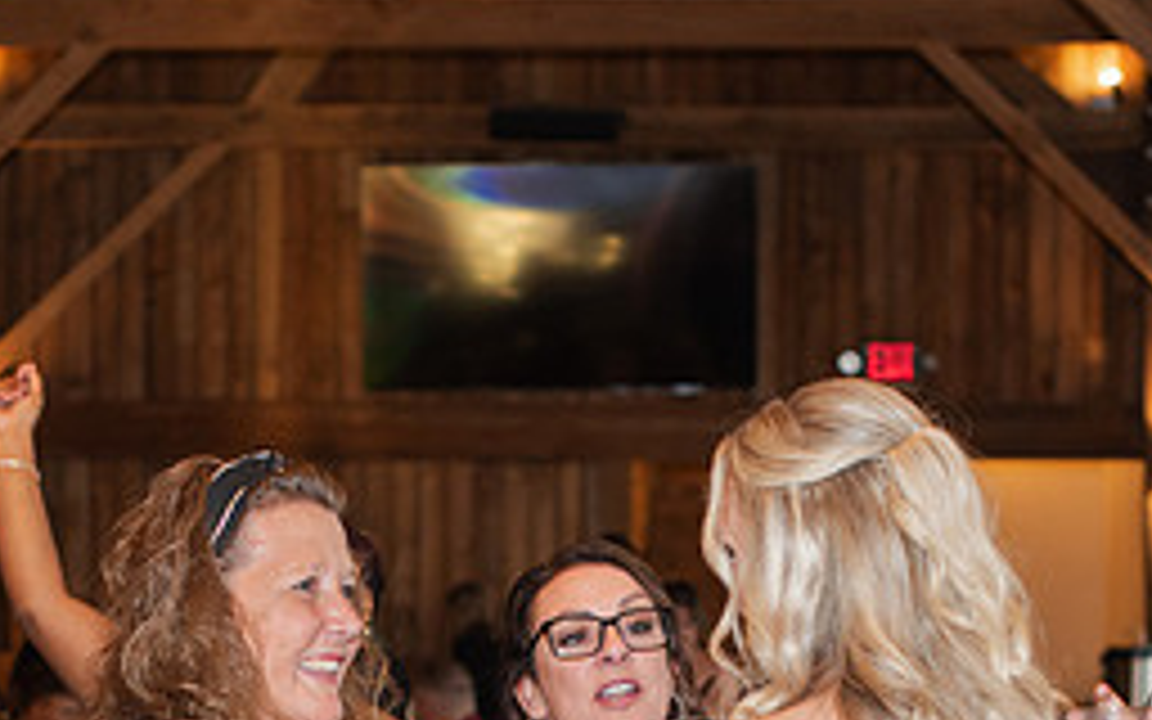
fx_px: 4207
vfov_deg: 9.6
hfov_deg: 15.6
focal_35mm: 134
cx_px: 454
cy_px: 927
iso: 800
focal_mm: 50
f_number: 3.2
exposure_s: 1/200
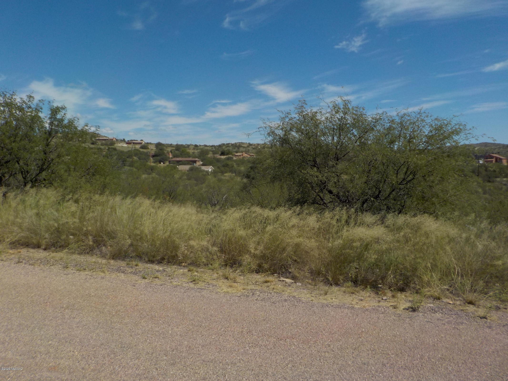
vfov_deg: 46.8
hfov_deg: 60.0
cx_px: 254
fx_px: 440
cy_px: 190
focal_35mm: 30
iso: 125
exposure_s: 1/2000
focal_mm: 4.1
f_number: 3.3
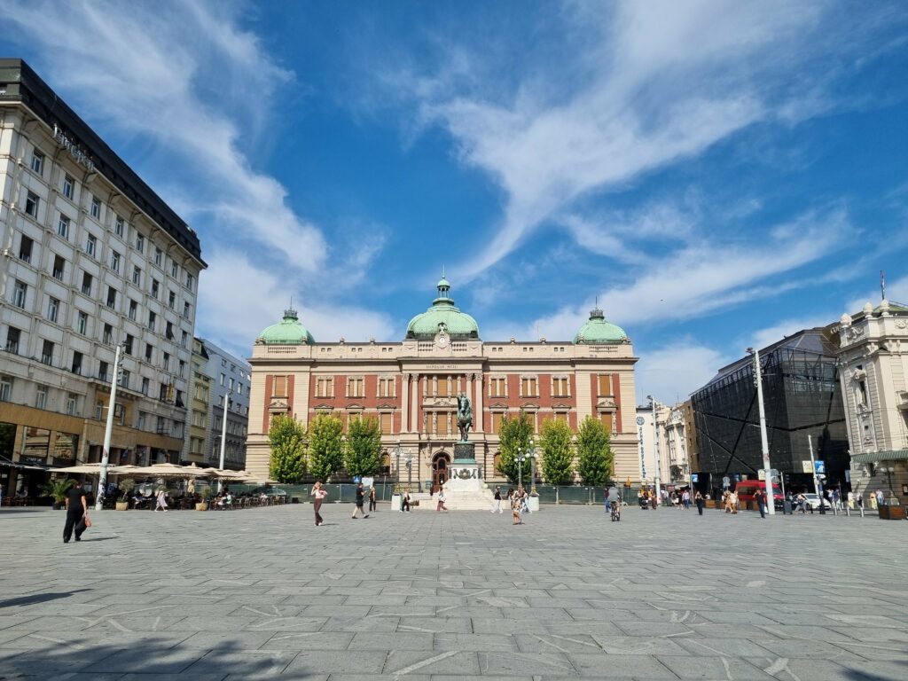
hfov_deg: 67.3
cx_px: 454
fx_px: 682
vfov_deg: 53.1
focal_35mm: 26
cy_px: 340
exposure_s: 1/4432
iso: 50
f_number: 1.8
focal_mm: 5.4
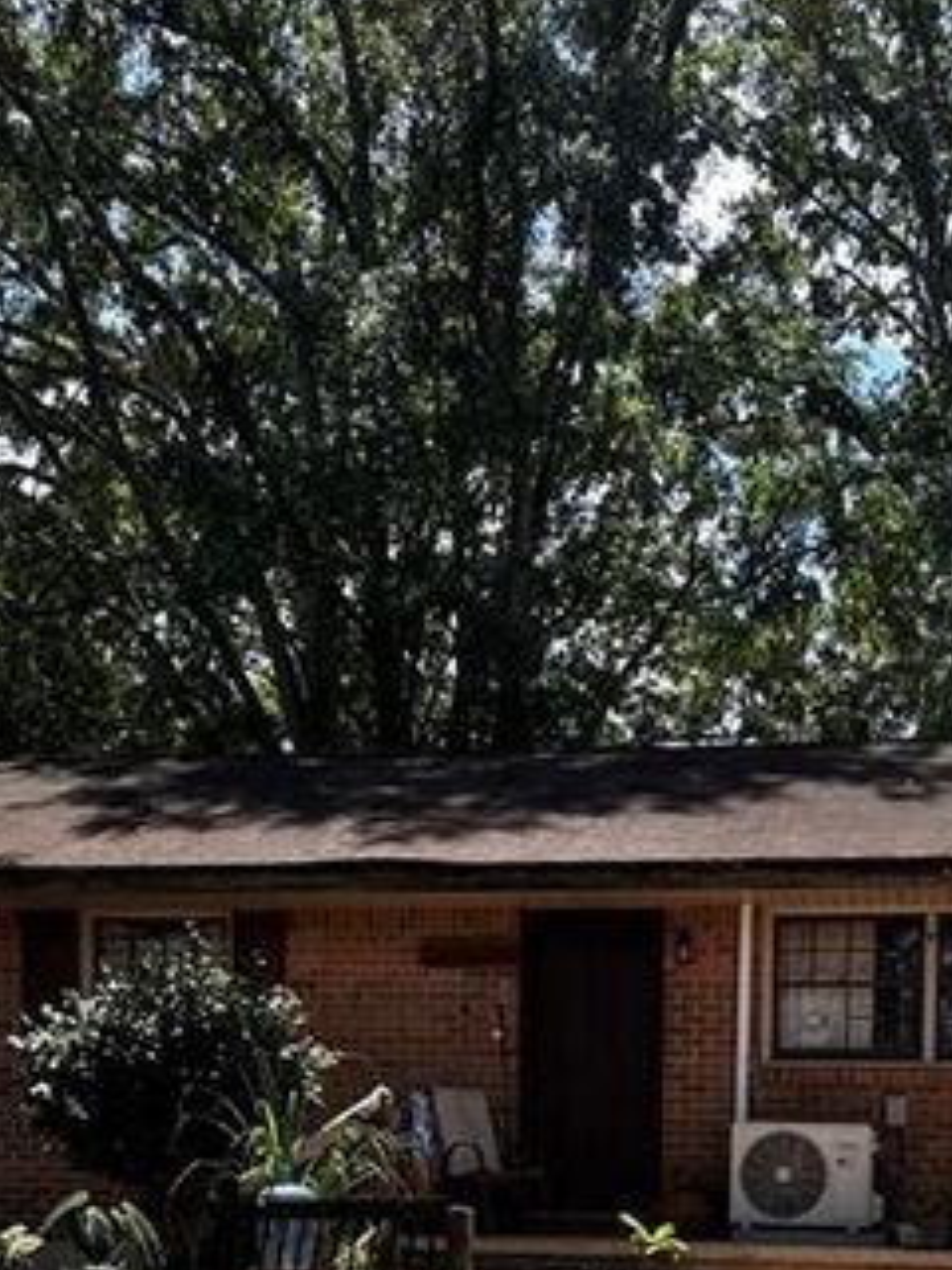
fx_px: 1833
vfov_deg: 35.3
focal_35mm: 50
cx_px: 587
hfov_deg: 29.0
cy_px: 1212
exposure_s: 1/1131
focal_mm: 6.76
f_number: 1.78
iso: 80
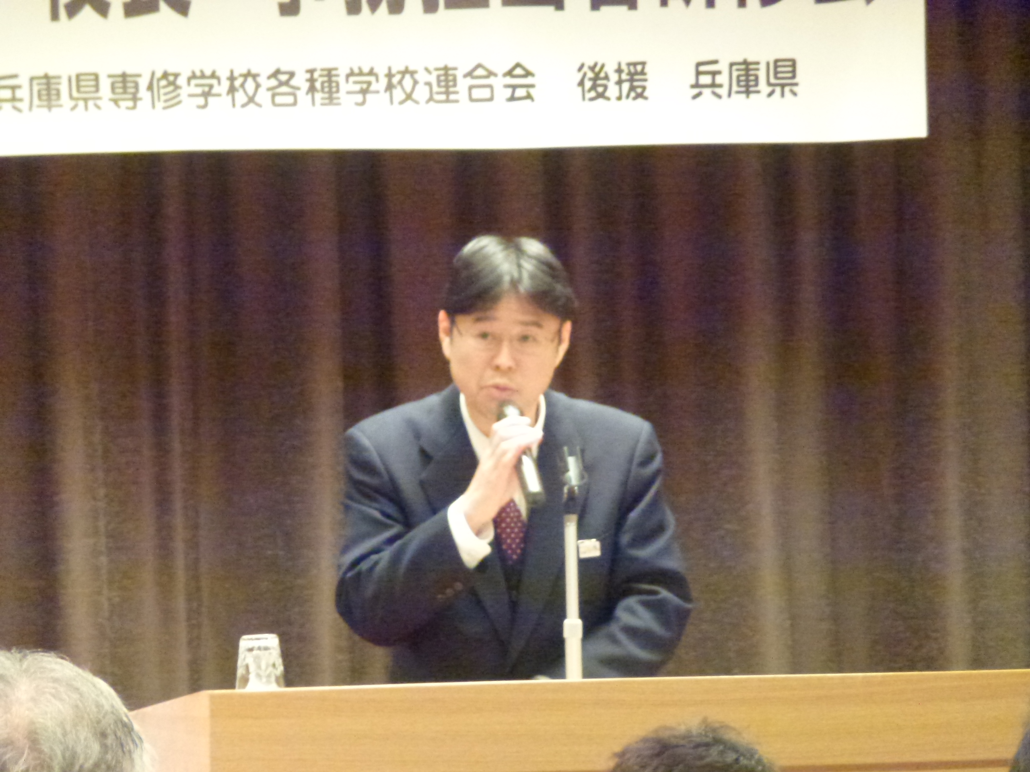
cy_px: 386
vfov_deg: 3.9
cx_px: 515
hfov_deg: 5.2
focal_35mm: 384
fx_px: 11426
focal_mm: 68.8
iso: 1600
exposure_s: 1/13
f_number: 5.9
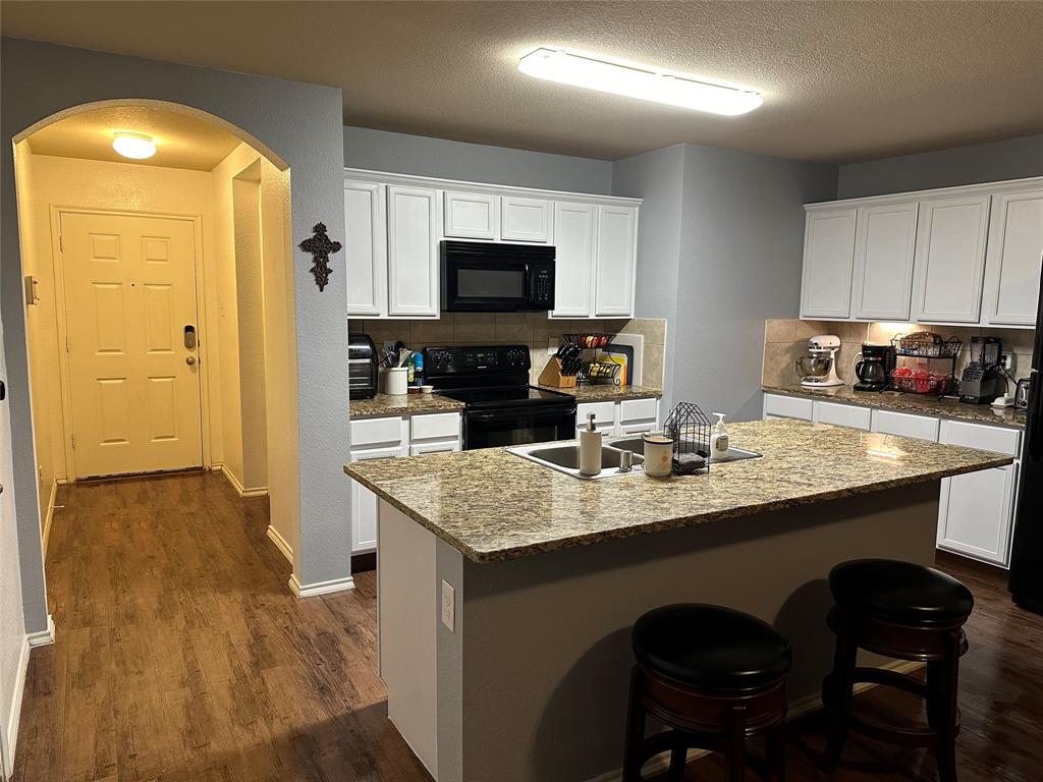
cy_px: 391
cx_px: 522
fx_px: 723
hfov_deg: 71.6
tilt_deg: -7.3
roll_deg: -1.0
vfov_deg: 56.8
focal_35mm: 24
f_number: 1.78
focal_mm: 6.86
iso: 250
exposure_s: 1/60
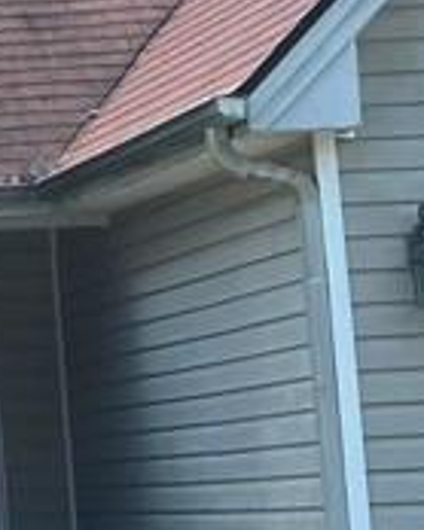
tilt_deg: +8.6
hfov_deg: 5.4
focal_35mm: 276
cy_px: -73
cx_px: -705
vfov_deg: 7.0
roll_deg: +2.3
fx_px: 4333
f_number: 1.78
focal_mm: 6.86
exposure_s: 1/1721
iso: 80
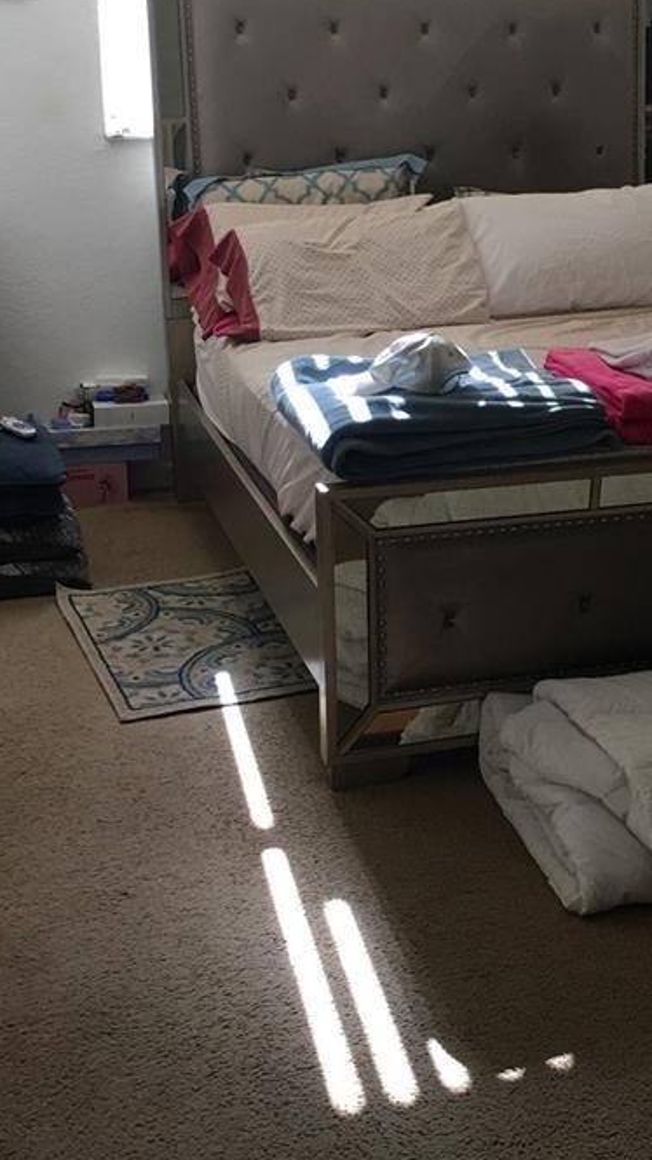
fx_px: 1752
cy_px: 424
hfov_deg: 20.5
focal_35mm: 57
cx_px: 628
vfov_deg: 36.4
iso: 25
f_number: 2.2
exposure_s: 1/30
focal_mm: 4.15
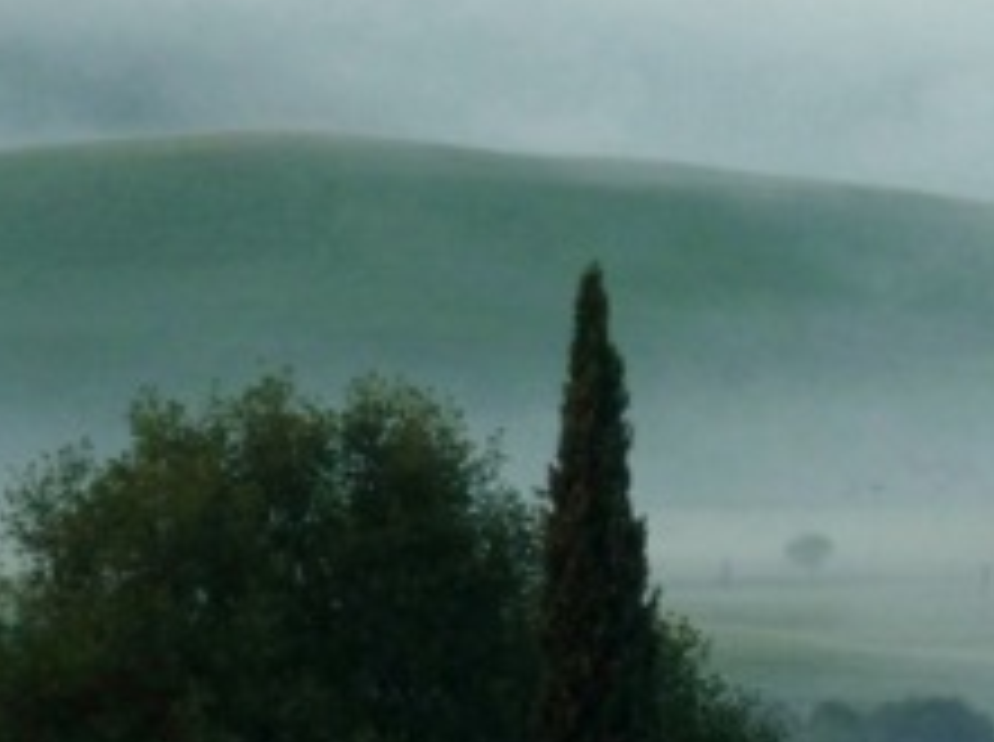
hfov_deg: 5.2
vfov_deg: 3.9
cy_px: -90
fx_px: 10894
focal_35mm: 380
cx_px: 1318
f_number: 5.2
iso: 250
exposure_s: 1/80
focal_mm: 23.4
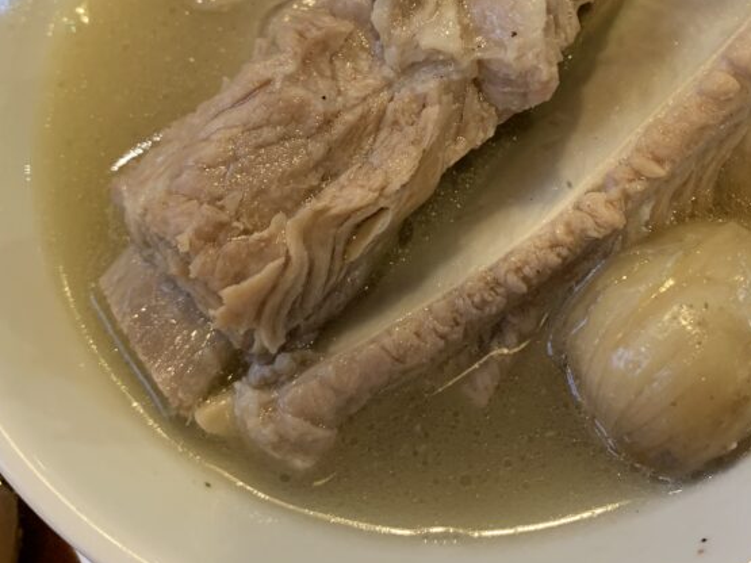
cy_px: 125
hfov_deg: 39.5
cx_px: 444
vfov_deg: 29.7
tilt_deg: -67.5
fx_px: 1041
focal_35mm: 48
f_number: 1.8
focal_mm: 4.25
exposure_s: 1/50
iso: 160
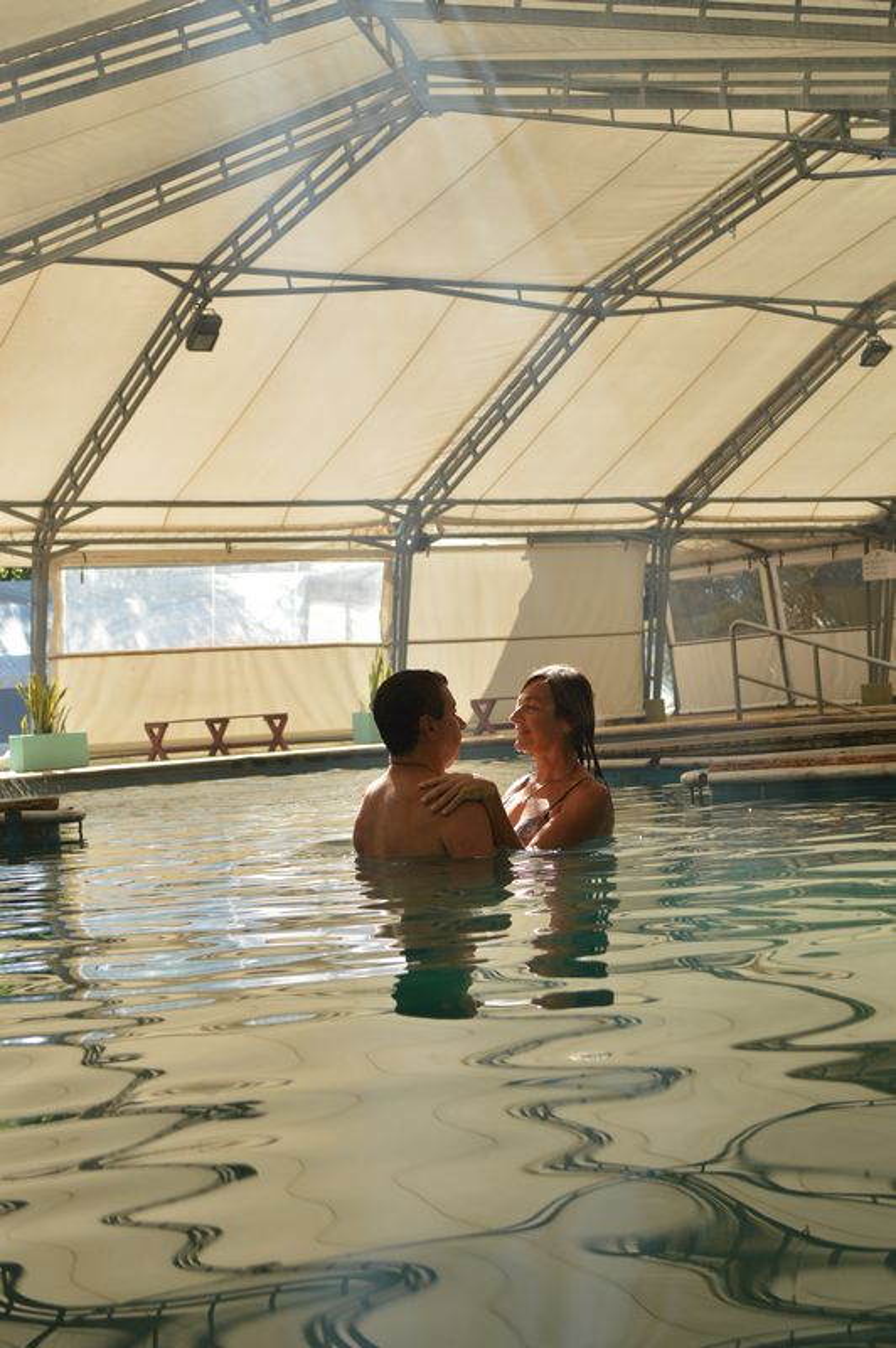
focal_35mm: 60
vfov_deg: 33.4
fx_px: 2244
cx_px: 448
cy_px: 674
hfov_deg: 22.6
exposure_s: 1/320
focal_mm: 40
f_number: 5.3
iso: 200
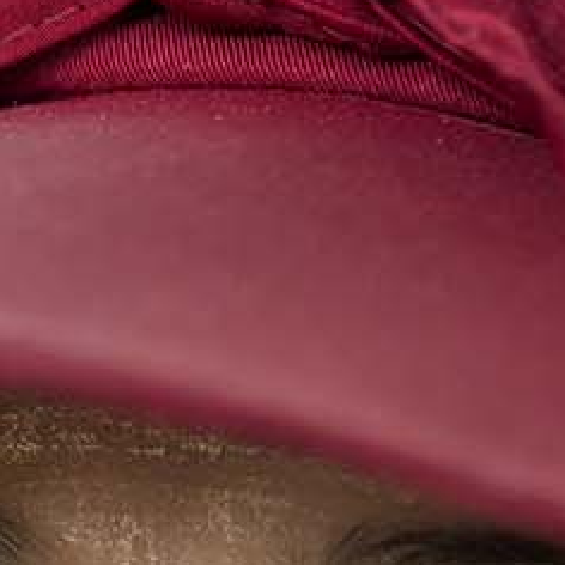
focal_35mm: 805
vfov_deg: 2.2
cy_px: 1463
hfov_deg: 2.2
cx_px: 266
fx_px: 14865
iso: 1000
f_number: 5
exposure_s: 1/1000
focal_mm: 155
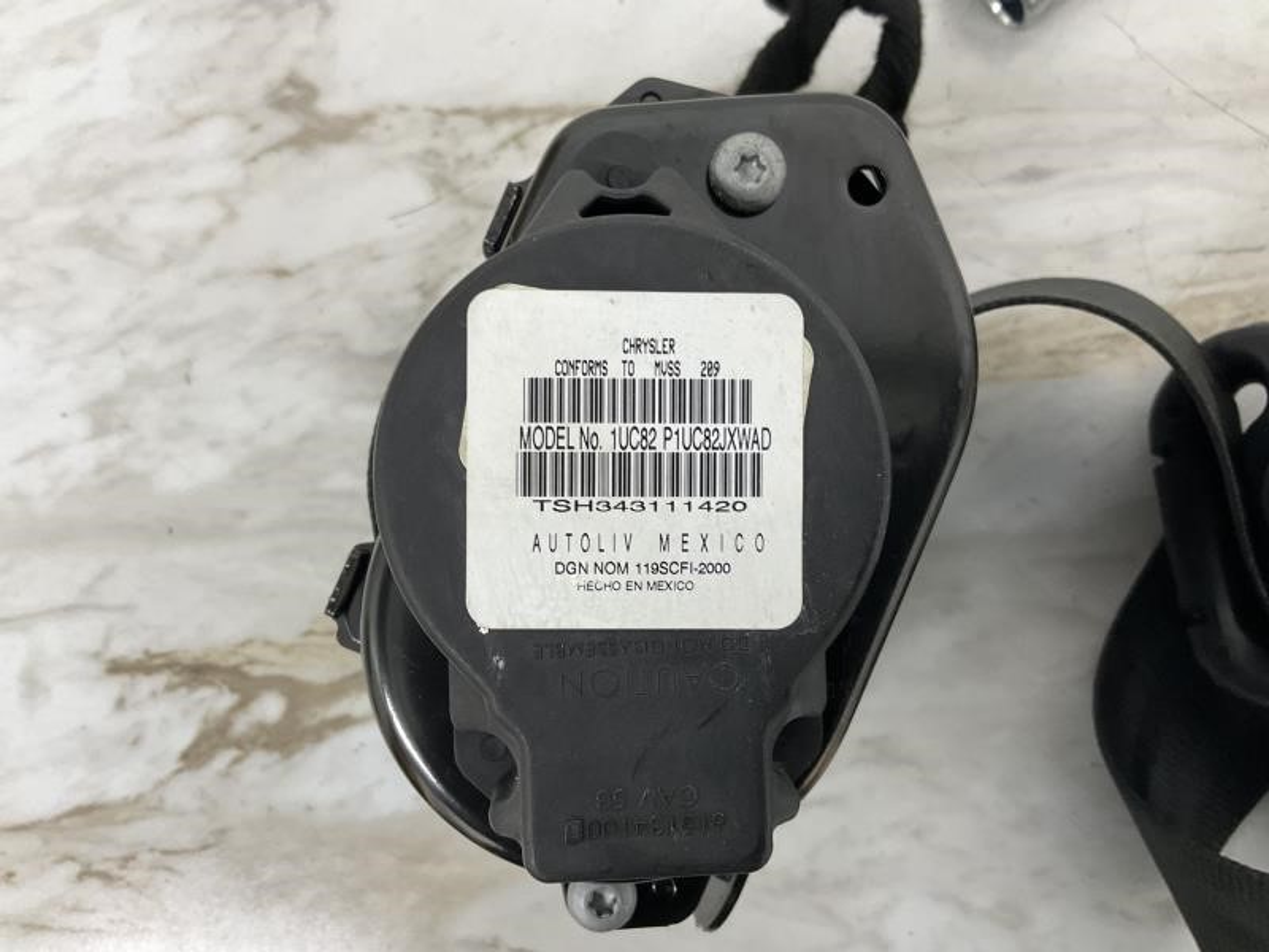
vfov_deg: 48.2
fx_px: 1063
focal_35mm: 29
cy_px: 476
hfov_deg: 61.7
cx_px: 634
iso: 64
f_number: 1.8
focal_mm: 3
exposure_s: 1/60
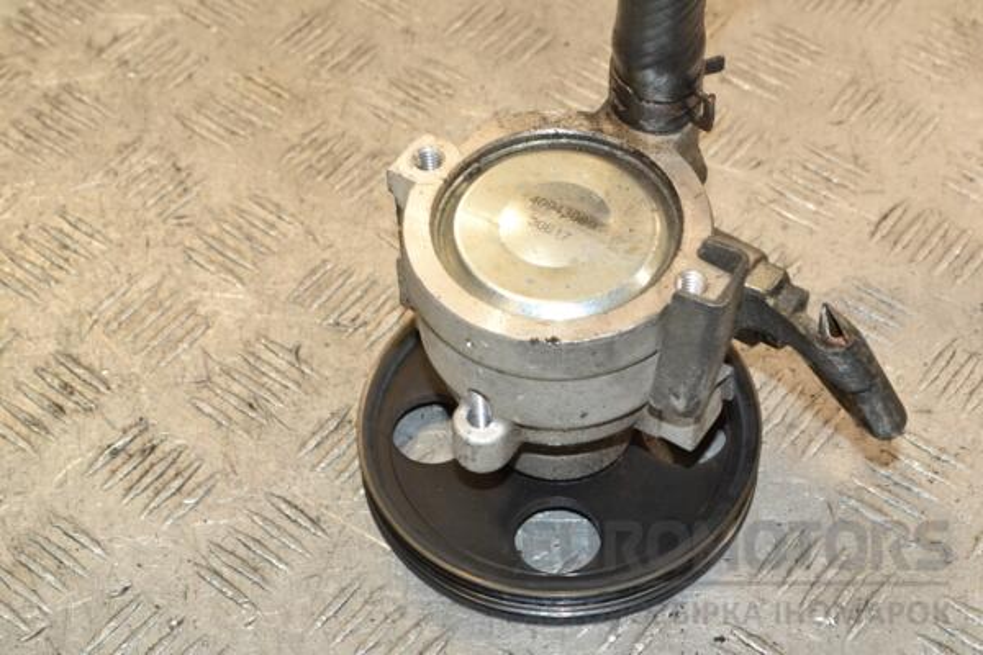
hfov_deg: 29.2
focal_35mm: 69
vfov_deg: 19.7
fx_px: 1884
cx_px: 492
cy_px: 328
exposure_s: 1/200
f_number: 11
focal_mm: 46
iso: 1600
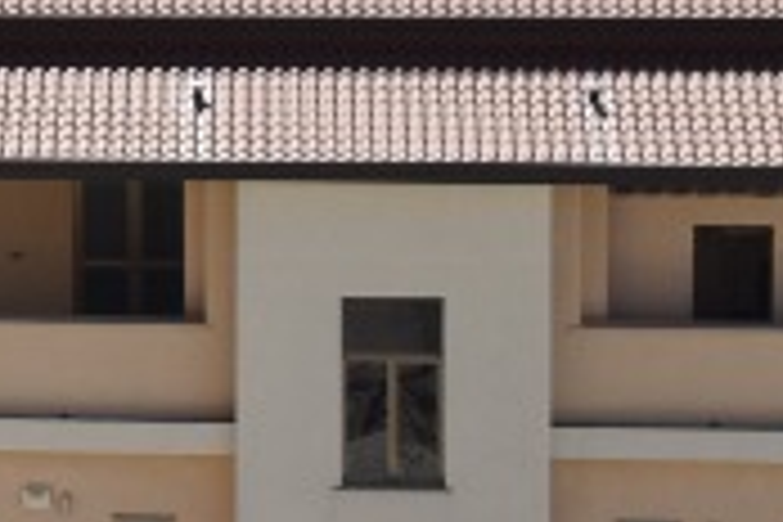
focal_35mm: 351
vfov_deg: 3.9
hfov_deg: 5.5
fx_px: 7634
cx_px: -1714
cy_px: -324
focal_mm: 34
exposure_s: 1/400
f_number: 8
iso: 100
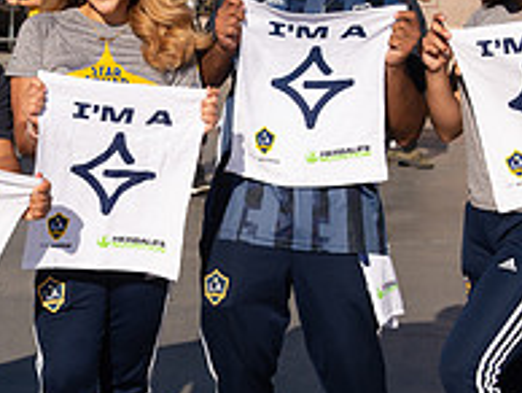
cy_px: 174
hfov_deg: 17.0
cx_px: 124
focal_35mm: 115
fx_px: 1736
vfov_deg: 12.9
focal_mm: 40
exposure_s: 1/2000
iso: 200
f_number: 5.6
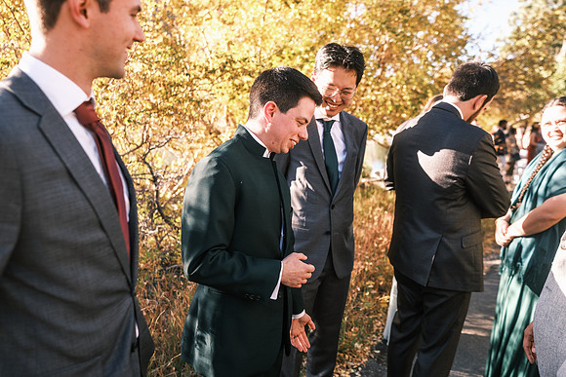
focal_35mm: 27
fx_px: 425
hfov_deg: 67.4
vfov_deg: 48.0
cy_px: 188
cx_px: 283
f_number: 2
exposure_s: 1/950
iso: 250
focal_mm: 18
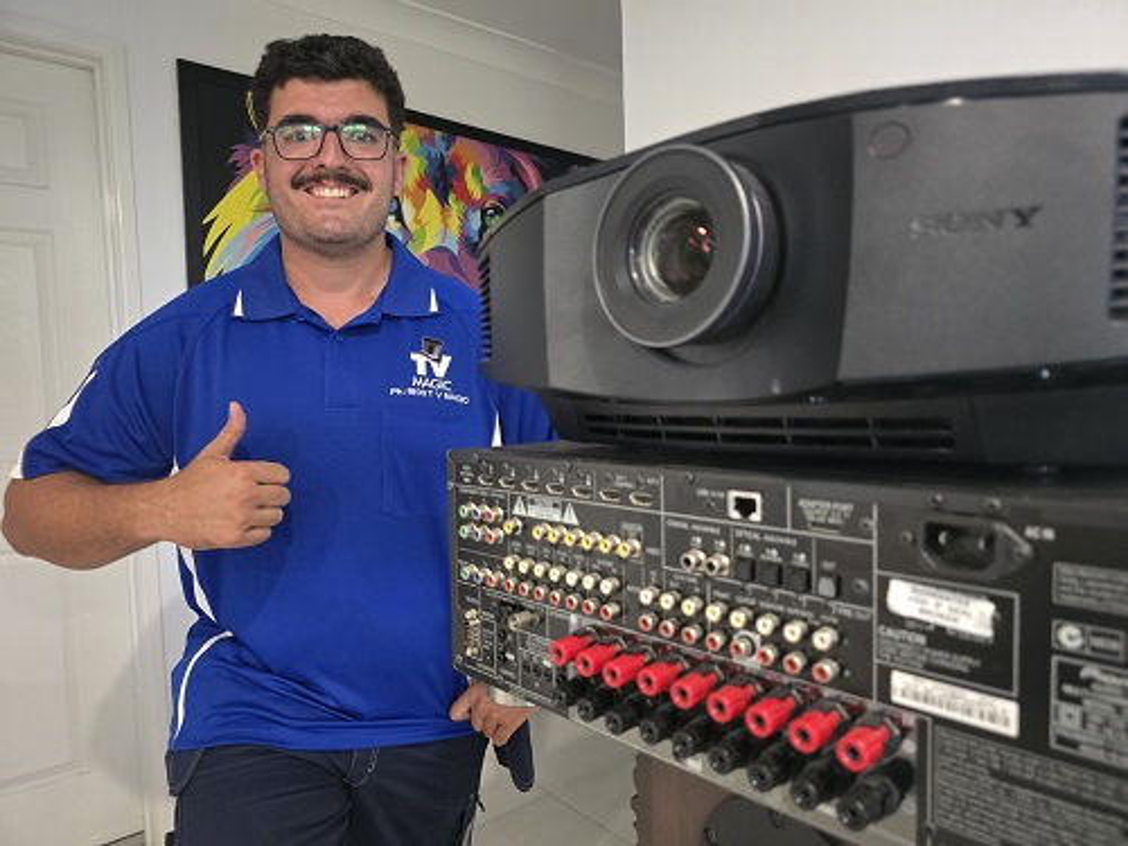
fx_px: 749
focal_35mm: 23
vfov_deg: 58.9
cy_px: 423
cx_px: 564
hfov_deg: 73.9
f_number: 1.7
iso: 1250
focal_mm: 6.3
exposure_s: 1/20
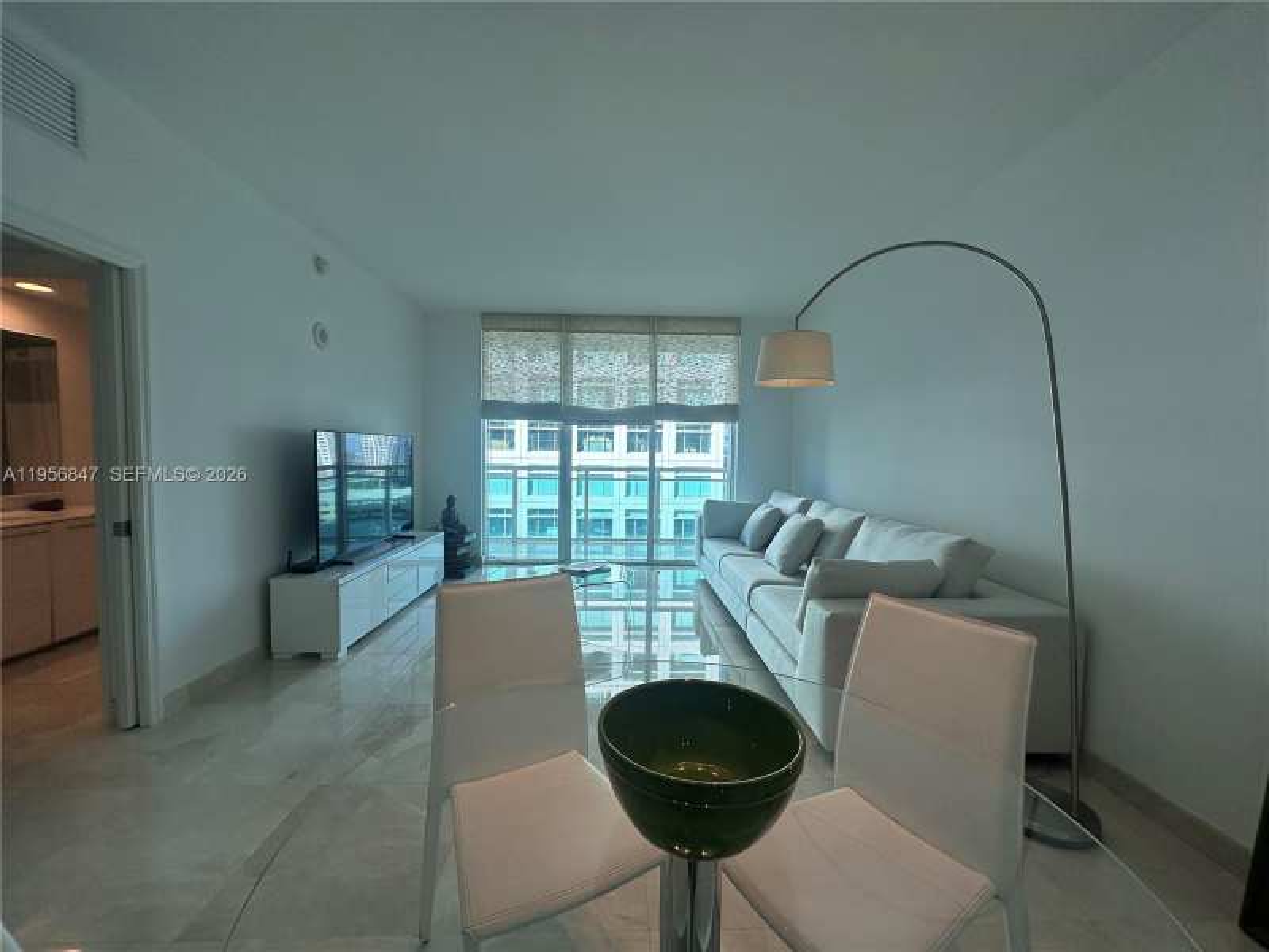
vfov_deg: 85.7
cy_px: 476
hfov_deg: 102.1
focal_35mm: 14
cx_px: 634
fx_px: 513
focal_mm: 2.22
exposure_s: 1/359
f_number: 2.2
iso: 40
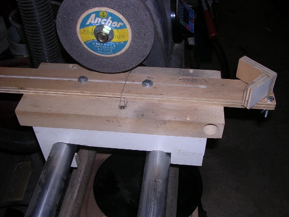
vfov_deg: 37.7
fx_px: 317
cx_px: 144
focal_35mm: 38
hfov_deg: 49.0
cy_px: 108
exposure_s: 1/60.1
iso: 100
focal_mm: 5.8
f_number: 2.8
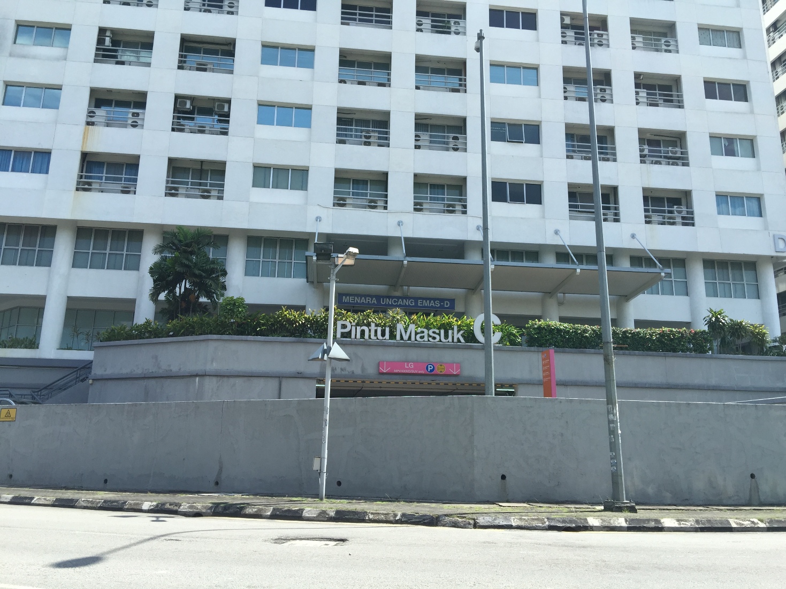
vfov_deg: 48.2
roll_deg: -2.0
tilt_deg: +13.2
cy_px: 294
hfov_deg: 61.7
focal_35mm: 29
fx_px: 659
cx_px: 393
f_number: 2.2
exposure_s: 1/1068
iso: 32
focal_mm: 4.15
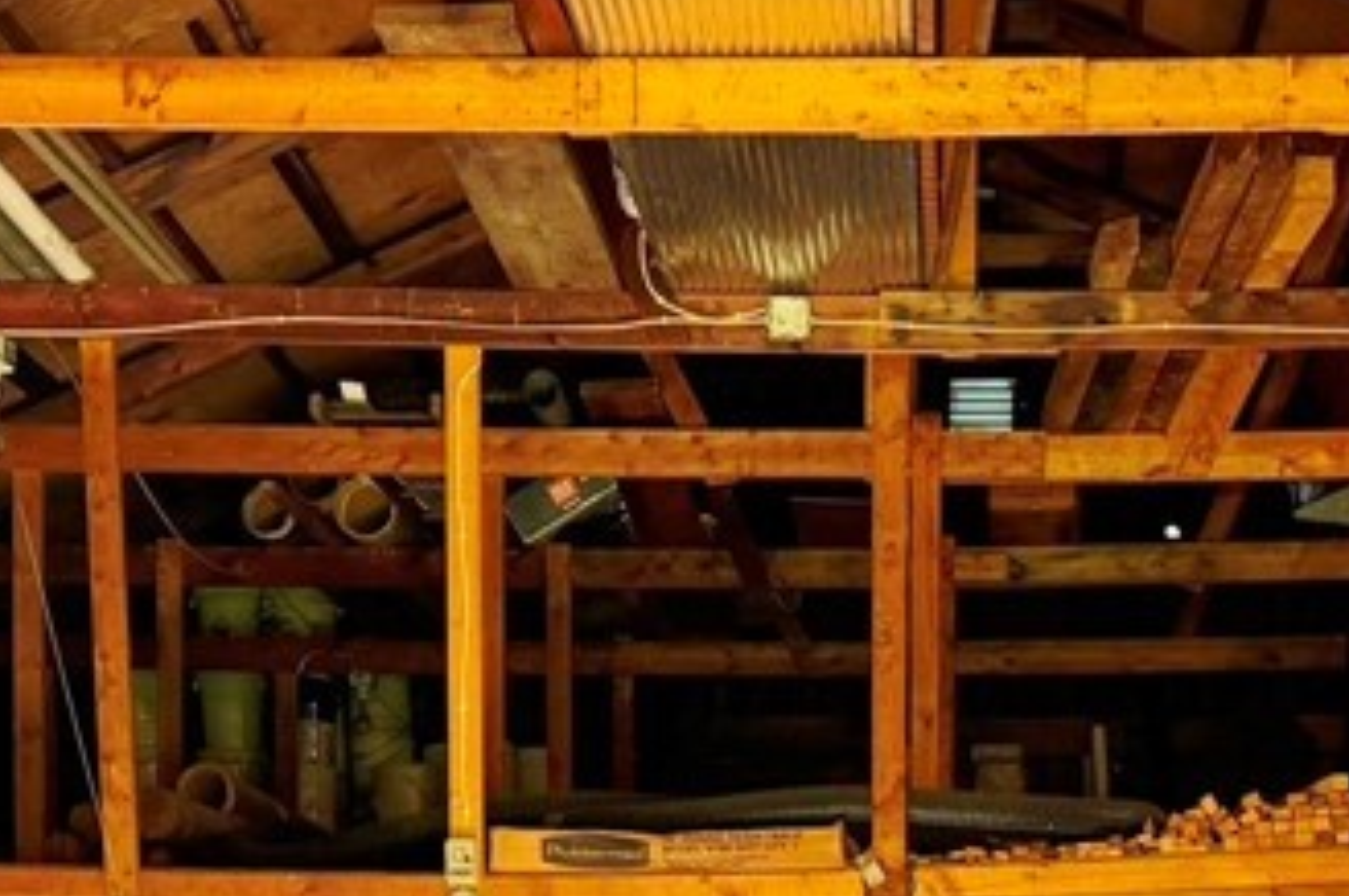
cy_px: 1365
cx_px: 864
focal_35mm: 78
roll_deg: +0.5
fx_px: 2920
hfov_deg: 25.9
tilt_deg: -2.5
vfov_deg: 15.9
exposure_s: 1/153
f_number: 1.78
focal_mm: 6.76
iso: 200
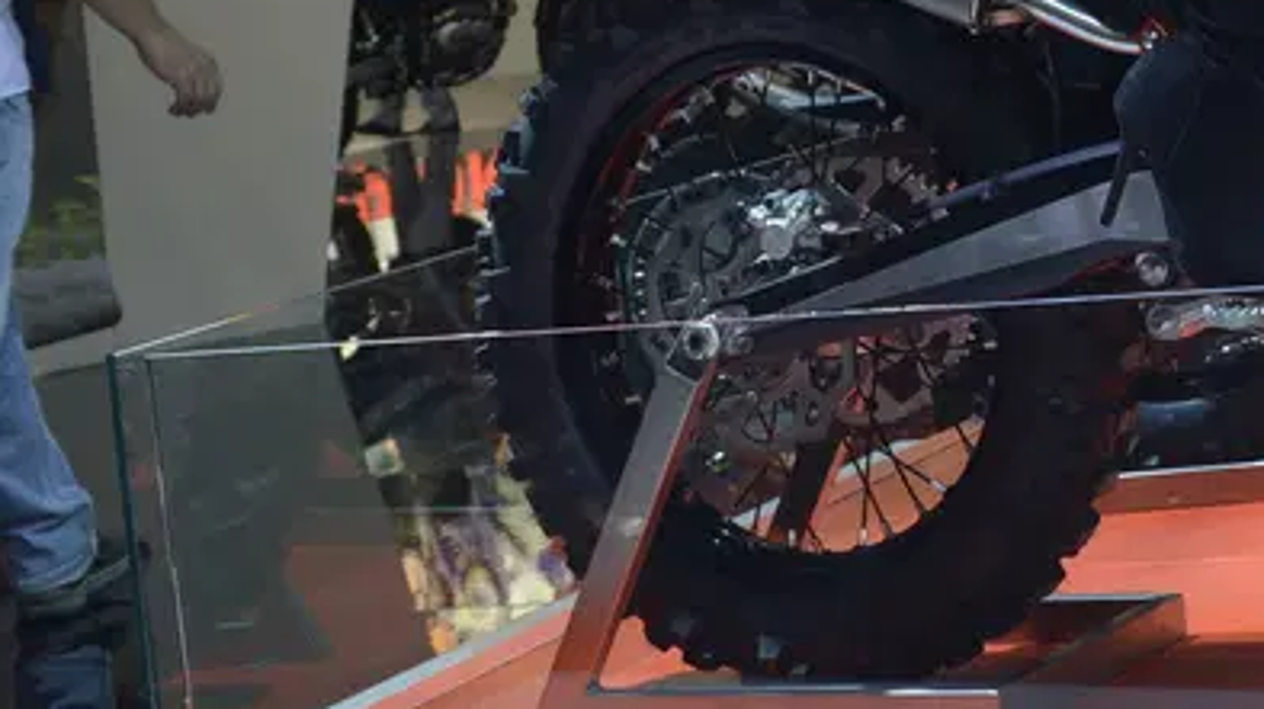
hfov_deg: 19.8
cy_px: -310
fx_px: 3416
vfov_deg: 11.4
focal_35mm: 102
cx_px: 1484
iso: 800
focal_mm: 32
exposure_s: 1/125
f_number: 5.6
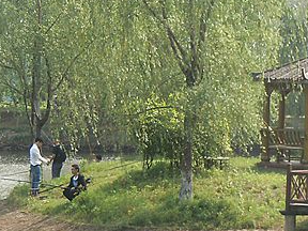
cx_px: 211
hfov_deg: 10.6
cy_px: 168
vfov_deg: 7.9
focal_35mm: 187
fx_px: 1664
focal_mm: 13.9
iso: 100
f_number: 4.3
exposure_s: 1/250
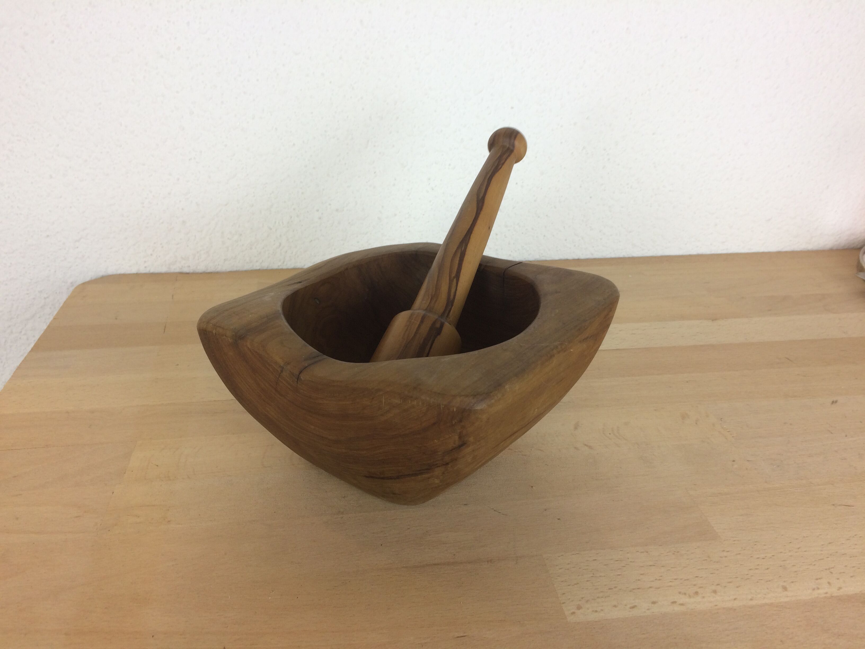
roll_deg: -1.3
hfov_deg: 61.7
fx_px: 725
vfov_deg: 48.2
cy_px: 324
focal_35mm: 29
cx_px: 432
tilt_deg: -24.2
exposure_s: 1/50
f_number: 2.2
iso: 40
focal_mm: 4.15
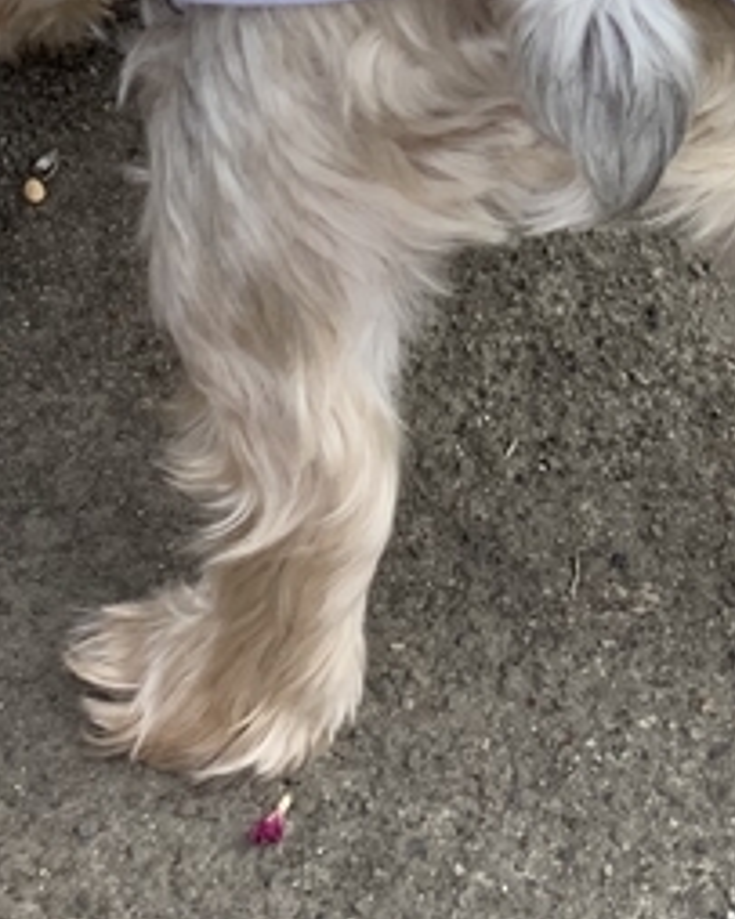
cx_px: 637
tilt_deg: -22.0
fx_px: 3265
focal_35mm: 120
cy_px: -734
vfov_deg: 14.2
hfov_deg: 12.8
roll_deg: -3.3
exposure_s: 1/327
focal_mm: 4.25
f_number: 1.8
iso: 25
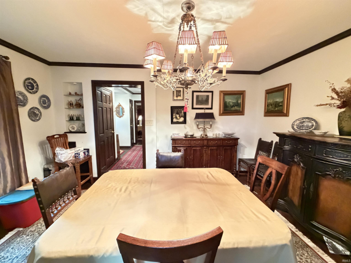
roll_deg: -0.4
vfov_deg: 85.7
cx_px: 176
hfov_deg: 102.1
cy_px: 132
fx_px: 142
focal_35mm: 14
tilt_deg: -6.7
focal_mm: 2.22
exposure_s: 1/40
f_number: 2.2
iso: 1600
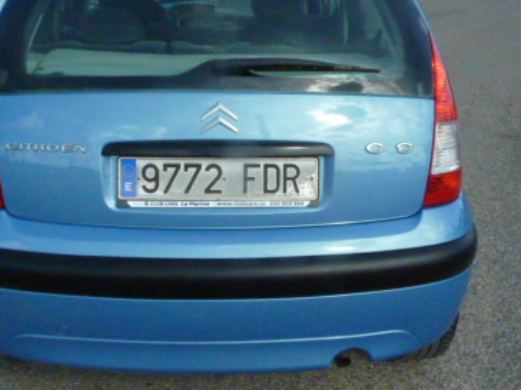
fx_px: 662
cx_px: 220
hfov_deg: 42.8
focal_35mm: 44
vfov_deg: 32.6
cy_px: 136
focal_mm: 4.1
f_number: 6.3
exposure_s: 1/1300
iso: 800
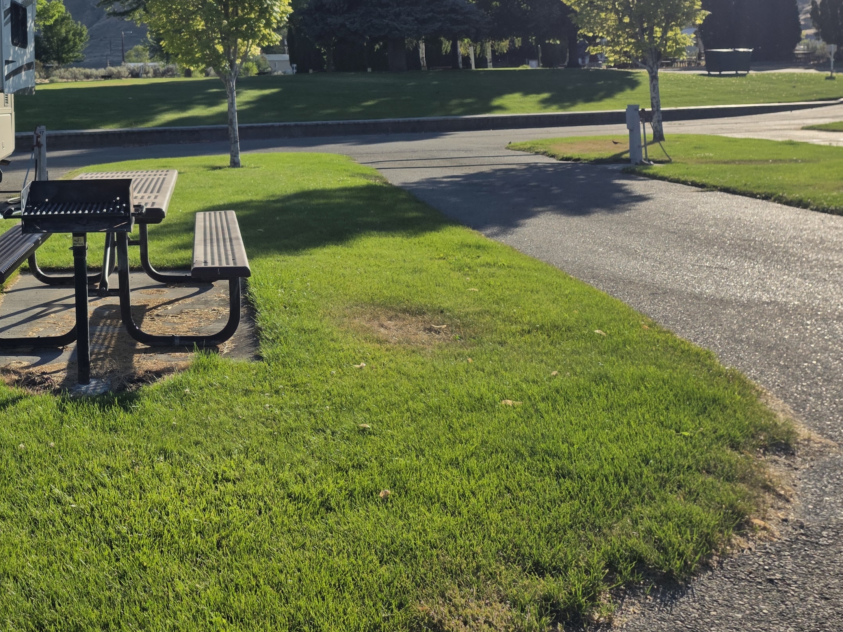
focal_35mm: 43
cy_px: 52
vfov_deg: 31.8
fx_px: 1047
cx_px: 61
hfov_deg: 40.1
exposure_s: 1/7944
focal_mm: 6.25
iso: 80
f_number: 1.7
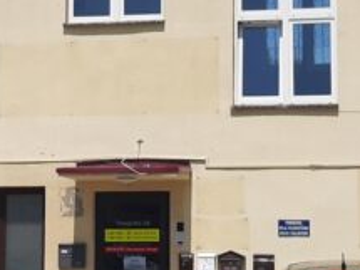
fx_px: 1289
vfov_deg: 11.9
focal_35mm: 124
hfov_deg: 15.9
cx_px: 154
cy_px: 101
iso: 40
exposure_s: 1/2646
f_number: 1.7
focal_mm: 3.92
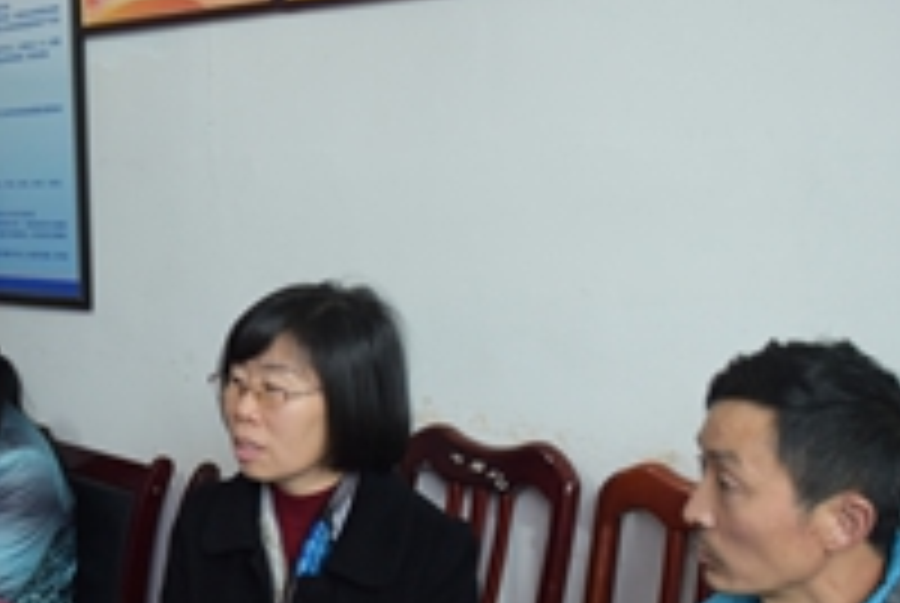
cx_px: 166
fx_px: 1502
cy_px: 454
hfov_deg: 32.4
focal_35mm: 60
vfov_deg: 22.5
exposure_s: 1/250
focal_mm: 24
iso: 1600
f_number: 2.8
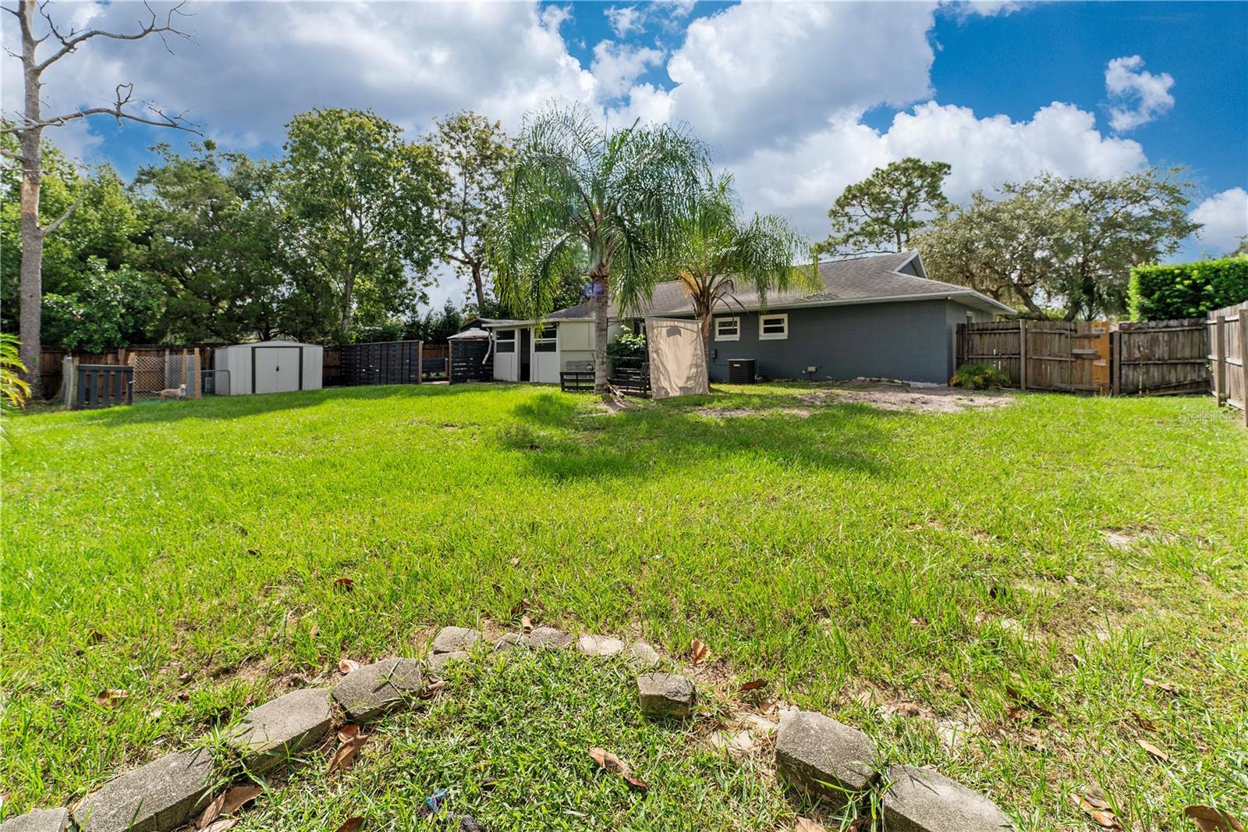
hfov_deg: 104.3
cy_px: 416
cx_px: 624
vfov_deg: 81.2
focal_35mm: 14
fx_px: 485
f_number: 5
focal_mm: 14
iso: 100
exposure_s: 1/400
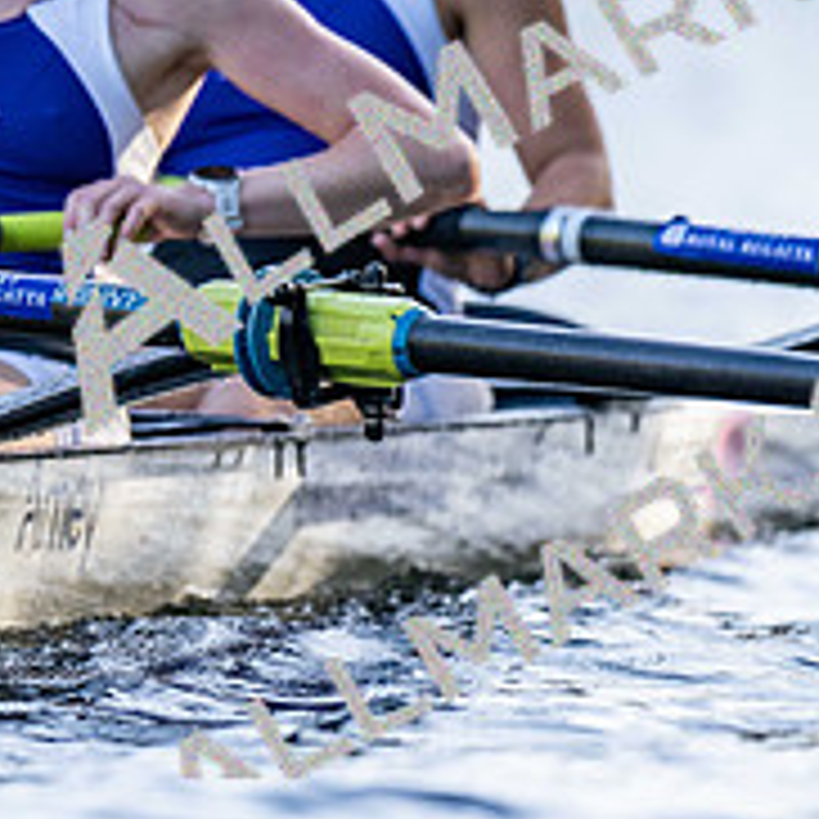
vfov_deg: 1.1
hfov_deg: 1.1
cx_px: -324
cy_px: 7
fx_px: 43498
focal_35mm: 1625
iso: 640
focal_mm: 600
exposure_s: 1/2500
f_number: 4
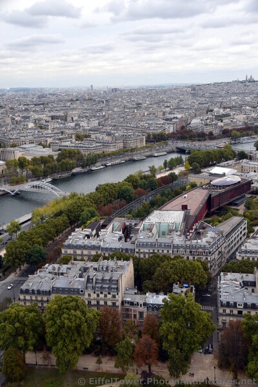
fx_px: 419
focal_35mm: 39
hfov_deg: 34.2
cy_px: 194
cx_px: 129
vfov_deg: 49.6
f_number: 8
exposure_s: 1/250
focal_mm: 26
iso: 200
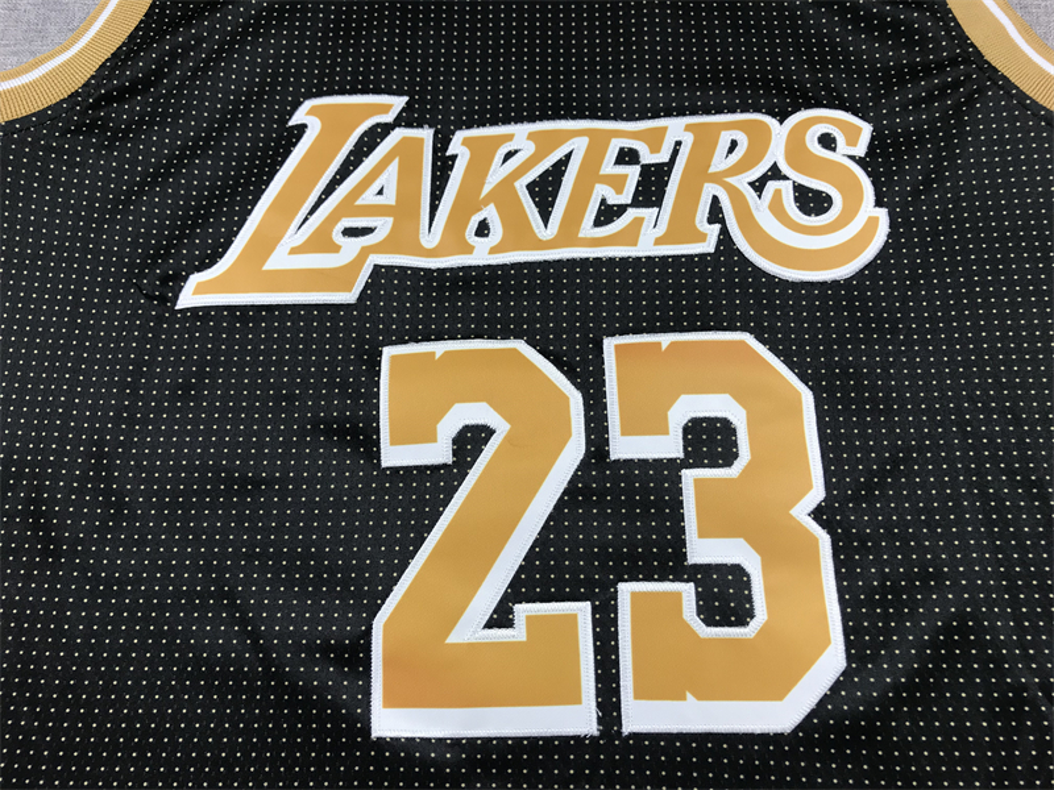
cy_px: 395
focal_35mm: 28
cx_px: 527
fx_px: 853
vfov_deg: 49.7
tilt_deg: -72.3
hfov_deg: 63.4
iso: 32
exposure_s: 1/100
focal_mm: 3.99
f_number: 1.8
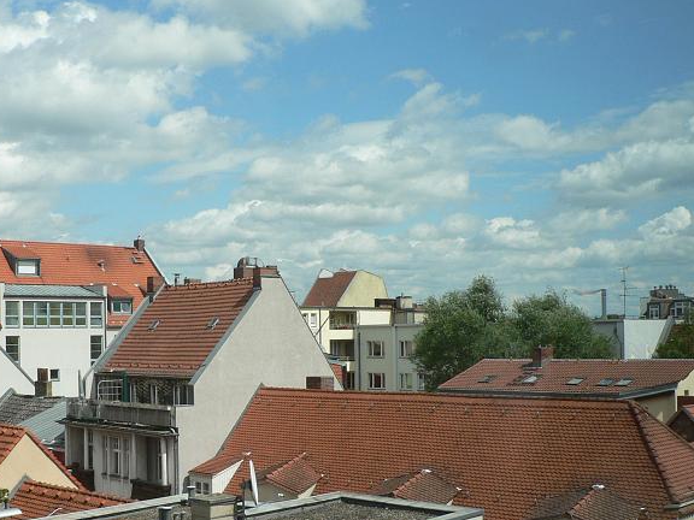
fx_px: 1002
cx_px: 234
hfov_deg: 37.8
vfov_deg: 29.0
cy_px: 320
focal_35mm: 50
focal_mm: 6
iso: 80
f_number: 5.6
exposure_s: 1/400
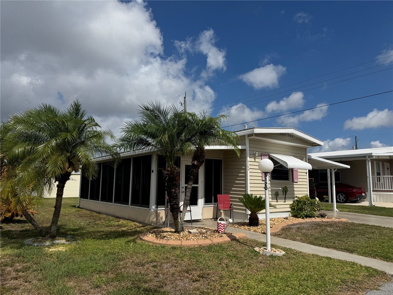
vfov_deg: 56.8
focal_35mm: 24
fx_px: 272
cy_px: 148
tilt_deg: +6.5
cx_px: 196
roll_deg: -1.1
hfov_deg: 71.6
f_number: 1.78
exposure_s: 1/12346
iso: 80
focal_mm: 6.76
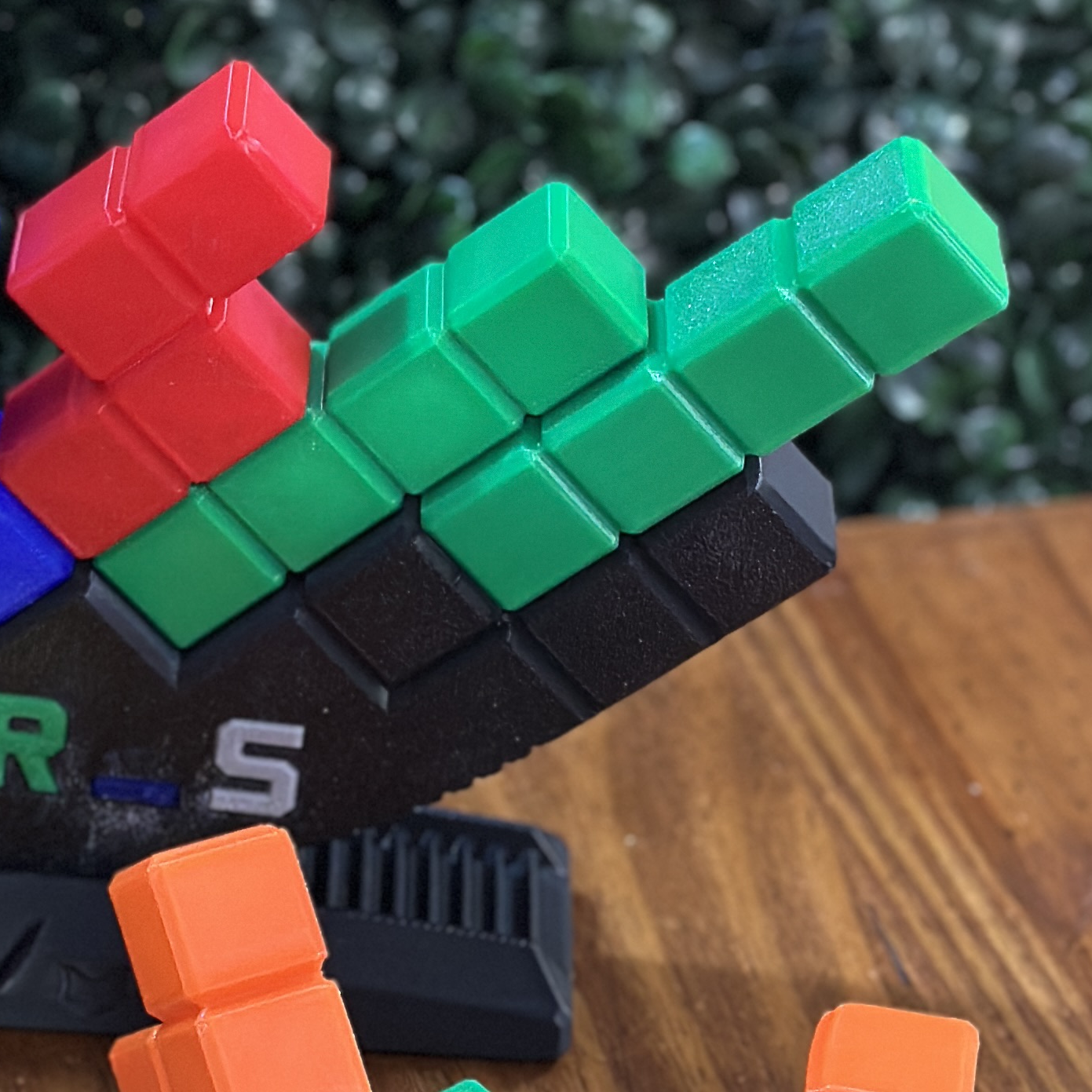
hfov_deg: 14.0
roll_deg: -0.6
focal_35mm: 123
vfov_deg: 14.1
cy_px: 214
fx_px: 4390
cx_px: 46
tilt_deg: -29.6
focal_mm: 6.86
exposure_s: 1/33
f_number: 1.78
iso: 320
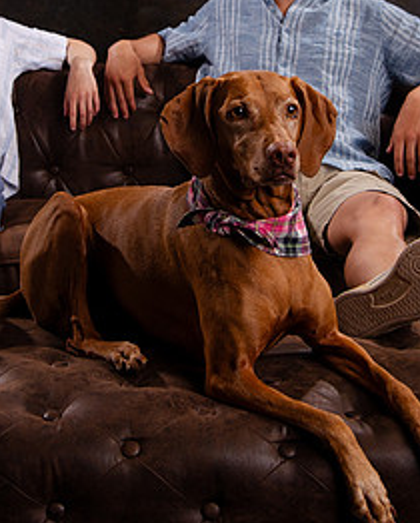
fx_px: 1412
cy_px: 107
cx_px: 184
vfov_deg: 20.8
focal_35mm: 91
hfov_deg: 16.9
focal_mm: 32
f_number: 8
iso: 1000
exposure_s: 1/160
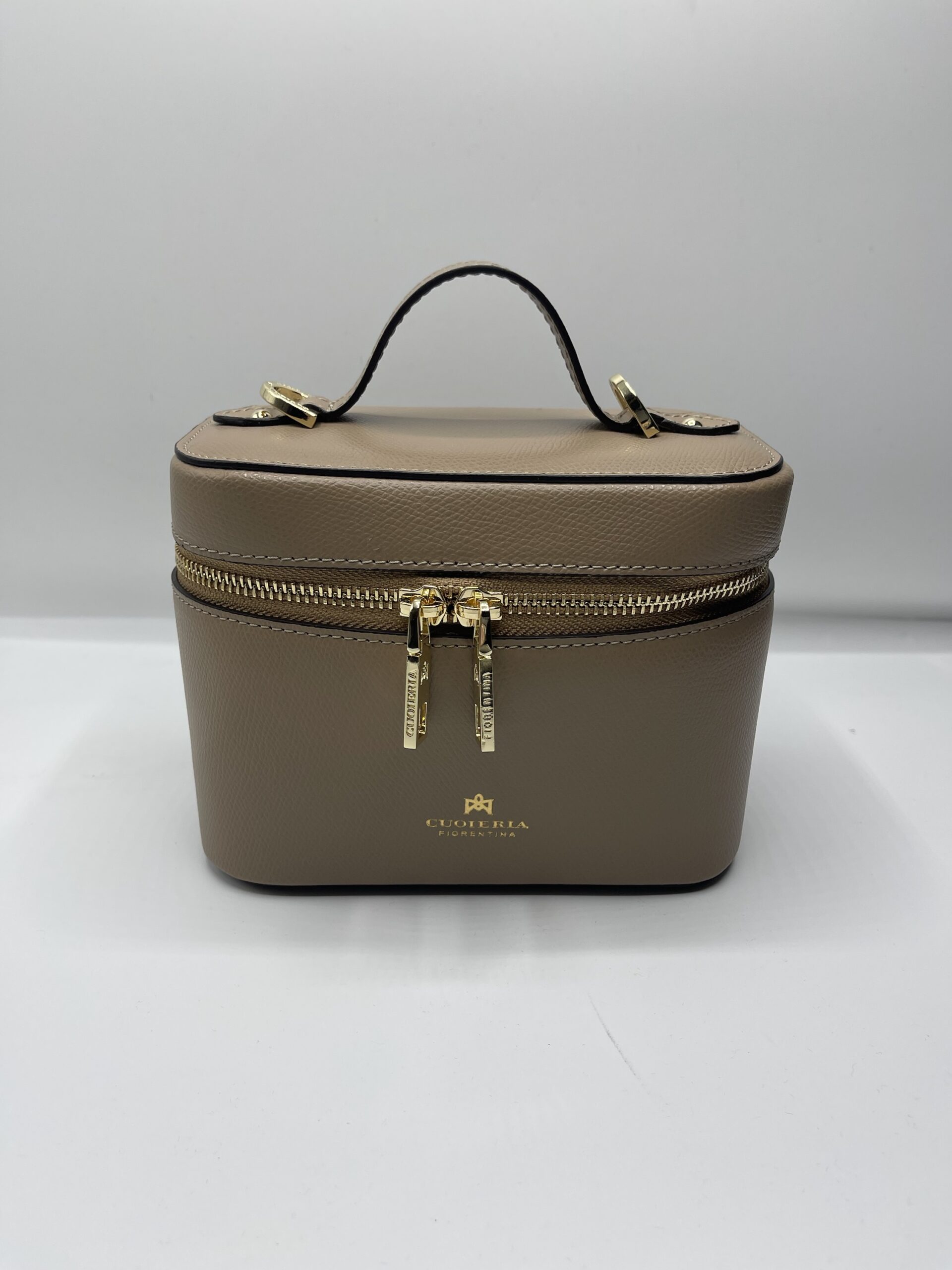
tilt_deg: -21.8
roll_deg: -0.7
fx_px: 917
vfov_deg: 69.4
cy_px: 635
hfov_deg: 54.9
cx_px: 476
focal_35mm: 25
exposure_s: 1/813
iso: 32
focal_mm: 5.1
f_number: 1.6
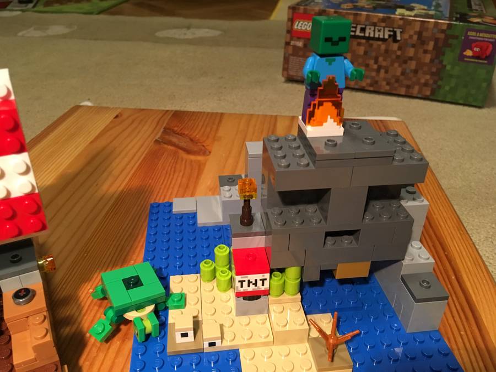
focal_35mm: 29
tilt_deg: -32.2
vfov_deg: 48.2
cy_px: 186
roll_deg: -1.3
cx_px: 248
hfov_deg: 61.7
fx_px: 416
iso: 160
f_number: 2.2
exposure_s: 1/33
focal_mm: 4.15
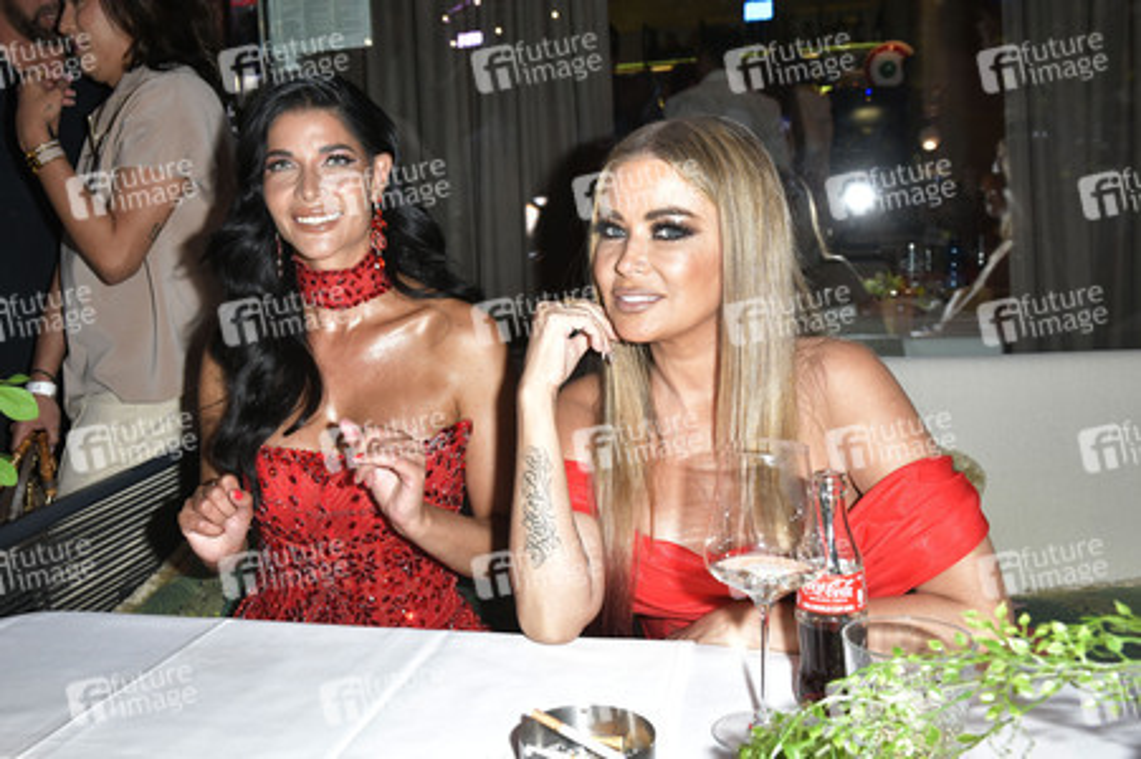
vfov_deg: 44.9
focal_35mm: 29
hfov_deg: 63.7
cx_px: 570
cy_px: 380
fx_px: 918
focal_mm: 29
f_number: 6.3
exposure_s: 1/200
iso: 1250
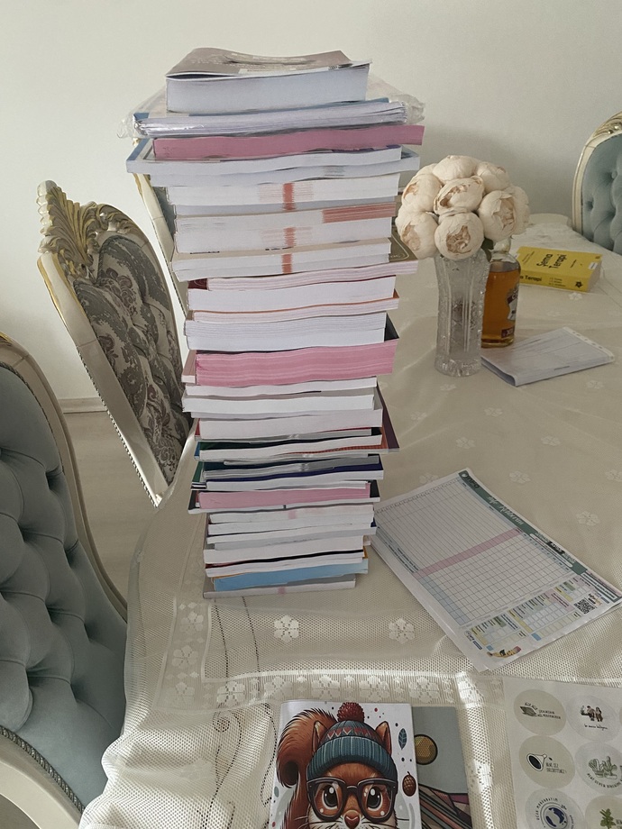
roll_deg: +4.1
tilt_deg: -29.9
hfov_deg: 53.1
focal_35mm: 26
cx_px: 311
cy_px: 414
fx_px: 623
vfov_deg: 67.3
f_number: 1.8
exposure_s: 1/51
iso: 500
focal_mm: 4.25
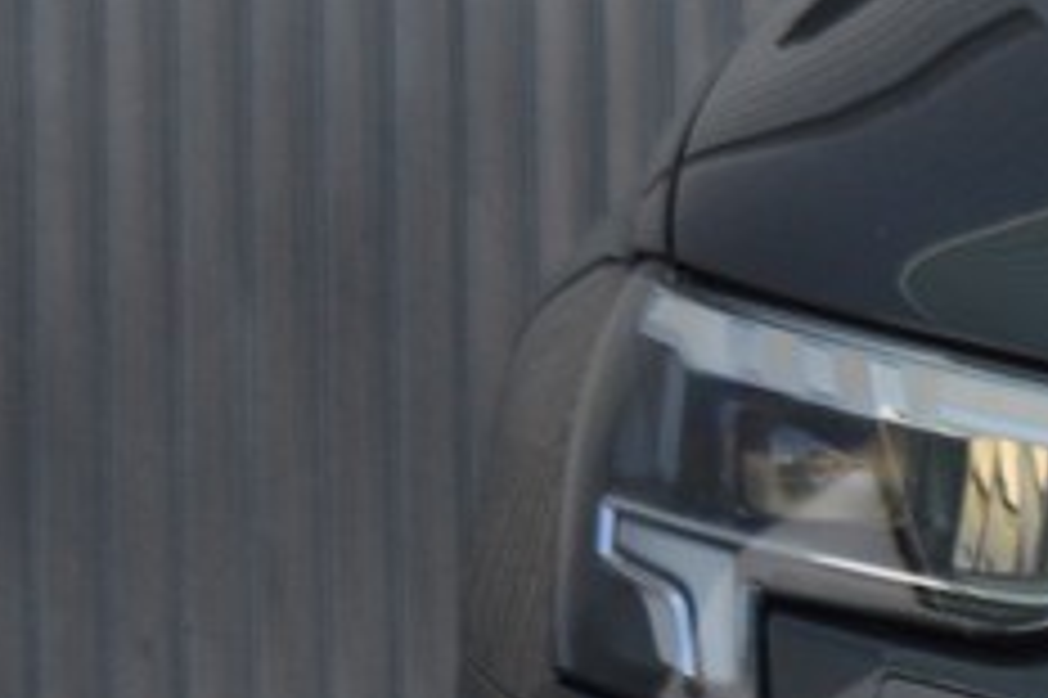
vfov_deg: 4.2
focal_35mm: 325
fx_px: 9454
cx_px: 2339
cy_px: 329
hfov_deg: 6.1
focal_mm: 42
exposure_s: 1/200
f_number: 7.1
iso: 400
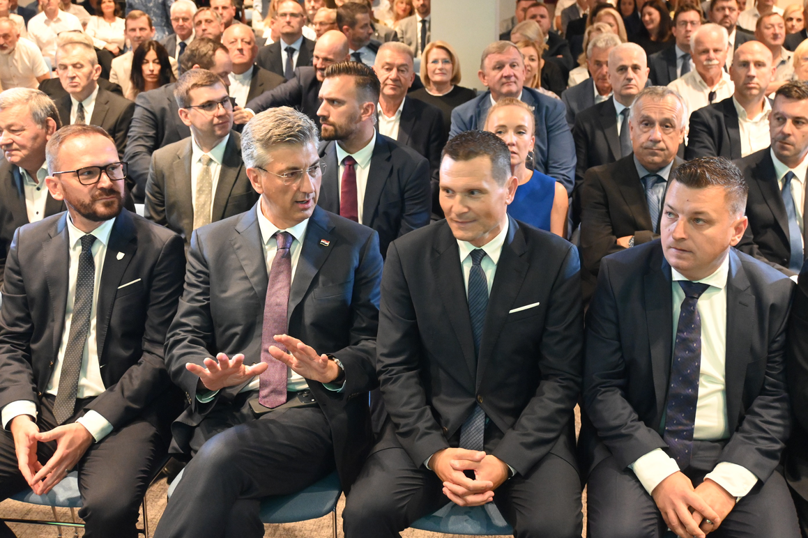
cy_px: 269
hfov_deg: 45.0
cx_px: 404
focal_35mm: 44
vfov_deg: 30.8
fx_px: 976
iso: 5000
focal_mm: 29
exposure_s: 1/60
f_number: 4.8
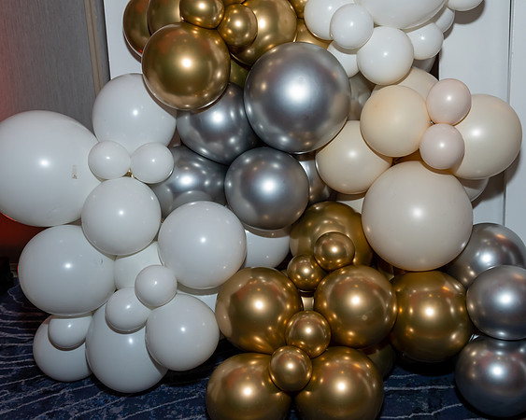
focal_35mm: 41
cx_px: 277
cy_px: 210
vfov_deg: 36.9
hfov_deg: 45.2
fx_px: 631
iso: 400
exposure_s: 1/250
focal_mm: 24
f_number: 6.3
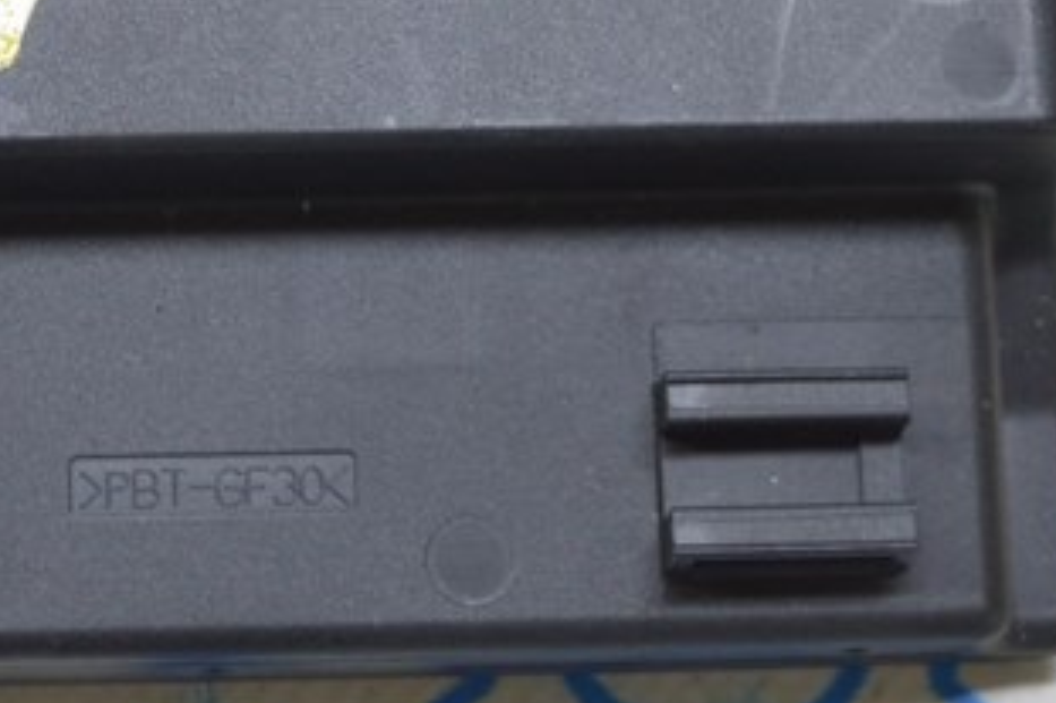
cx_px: 75
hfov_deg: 11.8
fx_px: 5061
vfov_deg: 7.8
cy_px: -368
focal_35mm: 173
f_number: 5.6
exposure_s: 1/20
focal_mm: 35
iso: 400
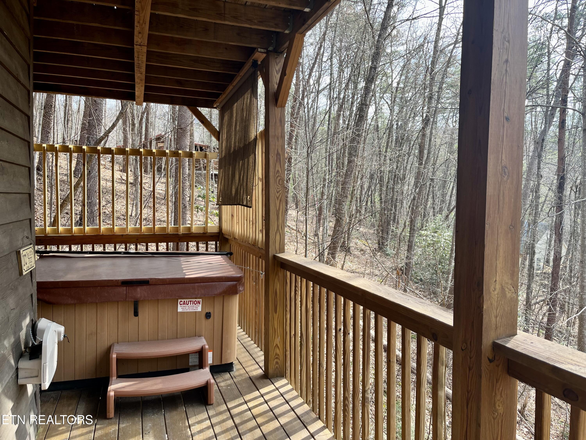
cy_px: 220
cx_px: 293
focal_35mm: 26
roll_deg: -0.4
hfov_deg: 67.3
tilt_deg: -3.0
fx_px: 440
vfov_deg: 53.1
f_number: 1.6
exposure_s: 1/337
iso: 50
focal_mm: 5.1
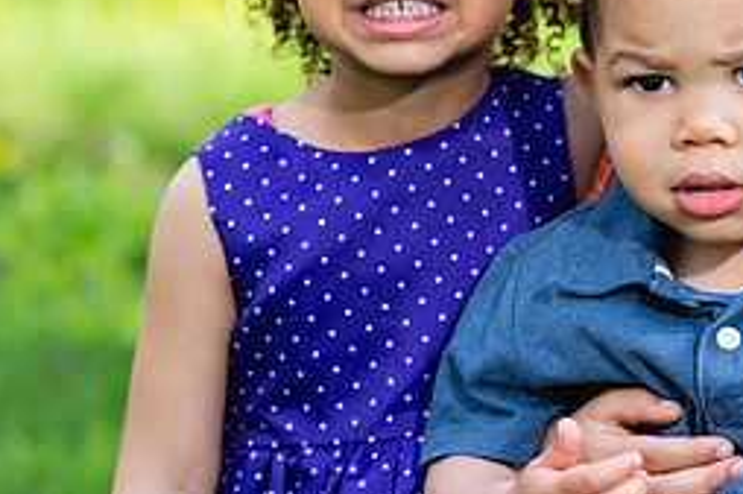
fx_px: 4001
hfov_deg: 10.5
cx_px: 746
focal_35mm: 194
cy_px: 98
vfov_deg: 7.1
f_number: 5
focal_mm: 85
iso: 100
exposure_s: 1/200
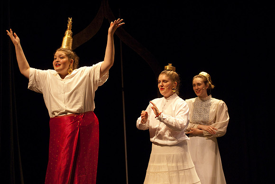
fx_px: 918
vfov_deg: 11.4
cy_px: 92
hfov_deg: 17.0
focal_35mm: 120
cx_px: 138
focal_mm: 80
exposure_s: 1/200
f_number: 2.8
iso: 1000
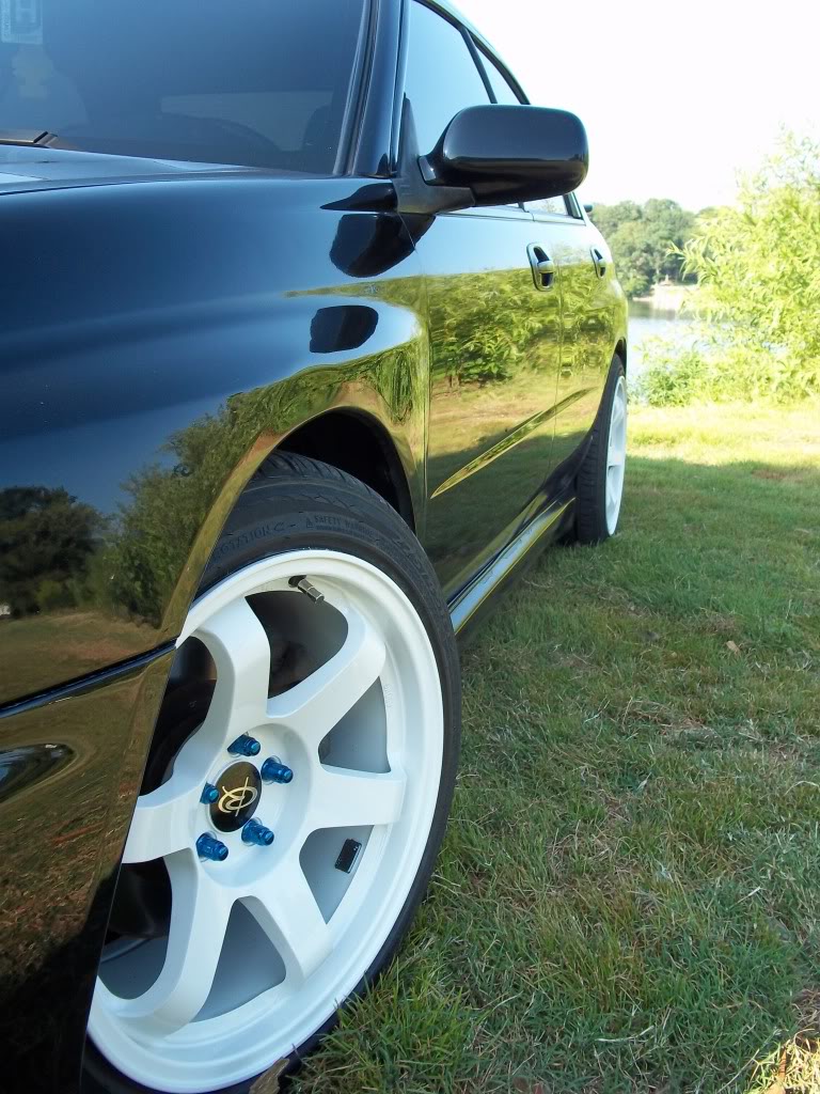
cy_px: 547
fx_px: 1137
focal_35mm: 36
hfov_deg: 39.7
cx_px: 410
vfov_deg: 51.4
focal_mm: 6.5
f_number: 3.1
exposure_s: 1/200
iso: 80
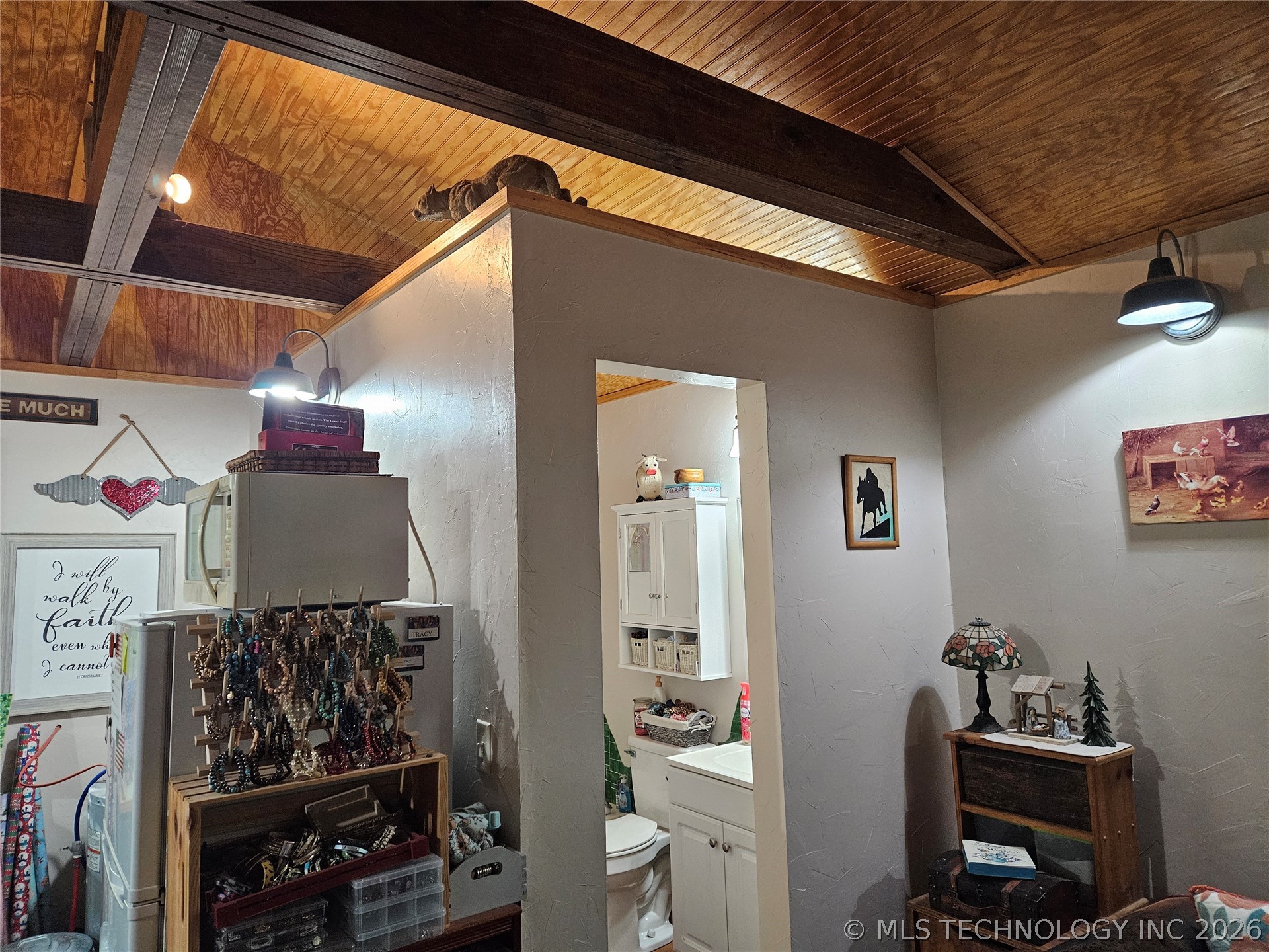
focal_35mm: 23
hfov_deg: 73.9
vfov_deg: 58.9
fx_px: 843
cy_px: 476
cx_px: 634
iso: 640
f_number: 1.8
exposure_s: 1/120
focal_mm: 5.4
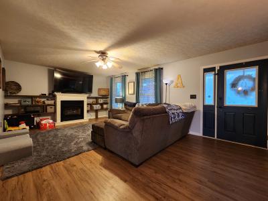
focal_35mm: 13
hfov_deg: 106.2
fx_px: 101
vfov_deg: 89.9
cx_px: 134
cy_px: 100
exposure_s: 1/30
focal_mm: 2.2
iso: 400
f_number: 2.2
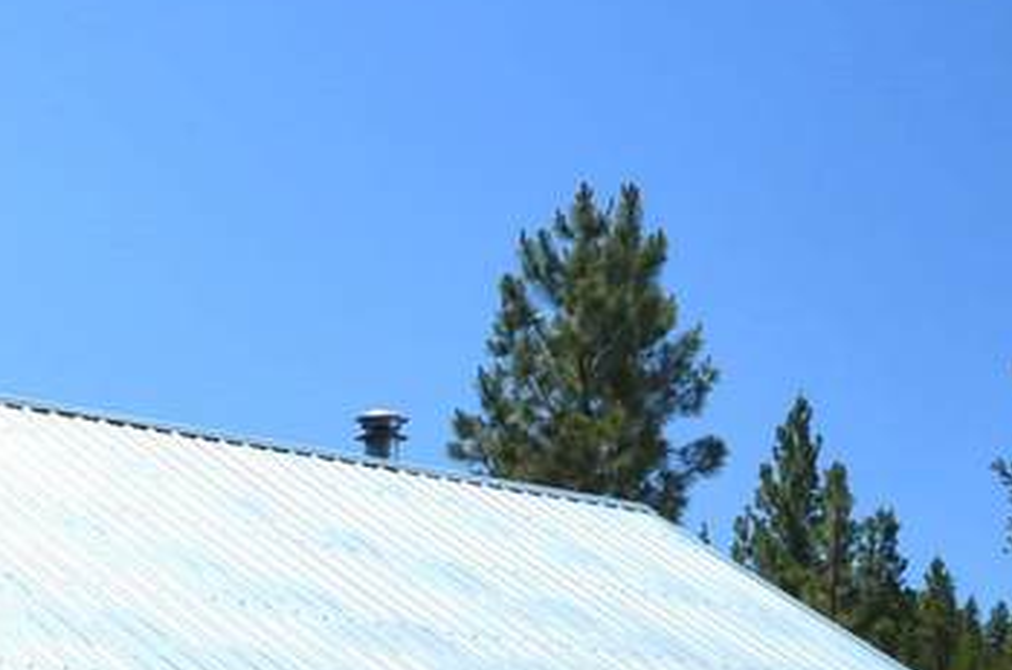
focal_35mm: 99
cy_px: 772
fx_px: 2777
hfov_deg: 19.3
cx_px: -261
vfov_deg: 13.4
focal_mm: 18
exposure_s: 1/250
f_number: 8
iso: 200
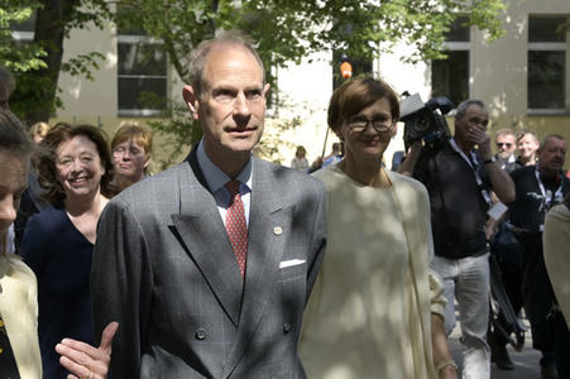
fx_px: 1345
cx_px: 285
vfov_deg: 16.0
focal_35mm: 85
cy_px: 190
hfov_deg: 23.9
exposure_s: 1/250
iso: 400
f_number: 11
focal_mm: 85
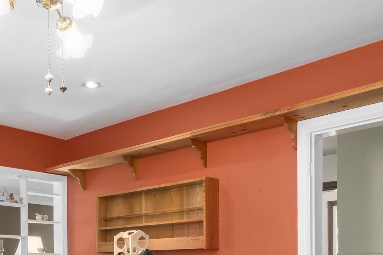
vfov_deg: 28.5
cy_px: 277
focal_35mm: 43
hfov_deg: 45.2
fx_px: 457
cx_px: 151
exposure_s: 1/4
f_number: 10
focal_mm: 10
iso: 400
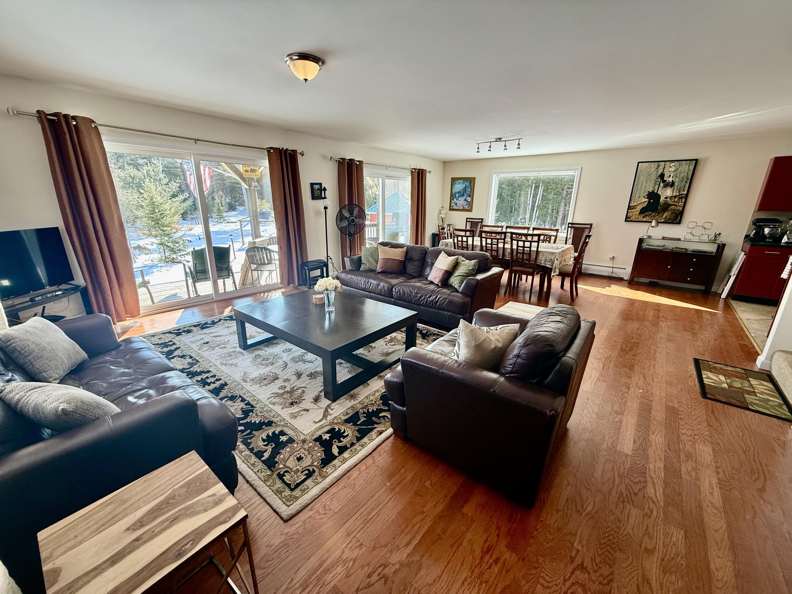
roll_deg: -0.9
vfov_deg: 85.7
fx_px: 320
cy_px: 297
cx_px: 396
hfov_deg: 102.1
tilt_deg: -16.7
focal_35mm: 14
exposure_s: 1/120
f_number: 2.2
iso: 80
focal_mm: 2.22
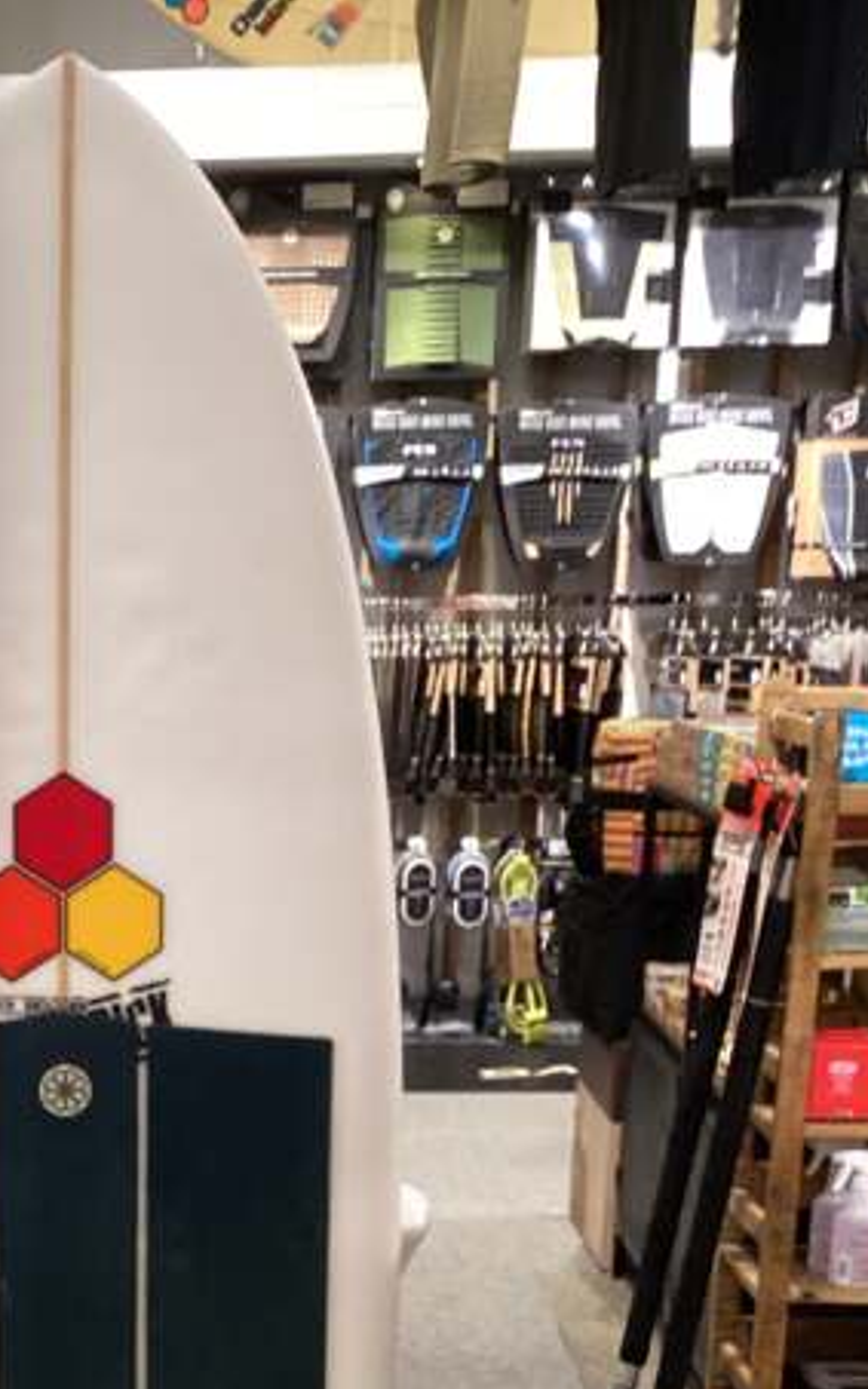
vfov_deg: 33.4
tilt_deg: -16.5
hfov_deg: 21.6
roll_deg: +0.0
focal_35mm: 58
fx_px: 2196
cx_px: 6
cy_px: 1223
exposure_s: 1/60
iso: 160
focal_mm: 3.3
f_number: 2.4
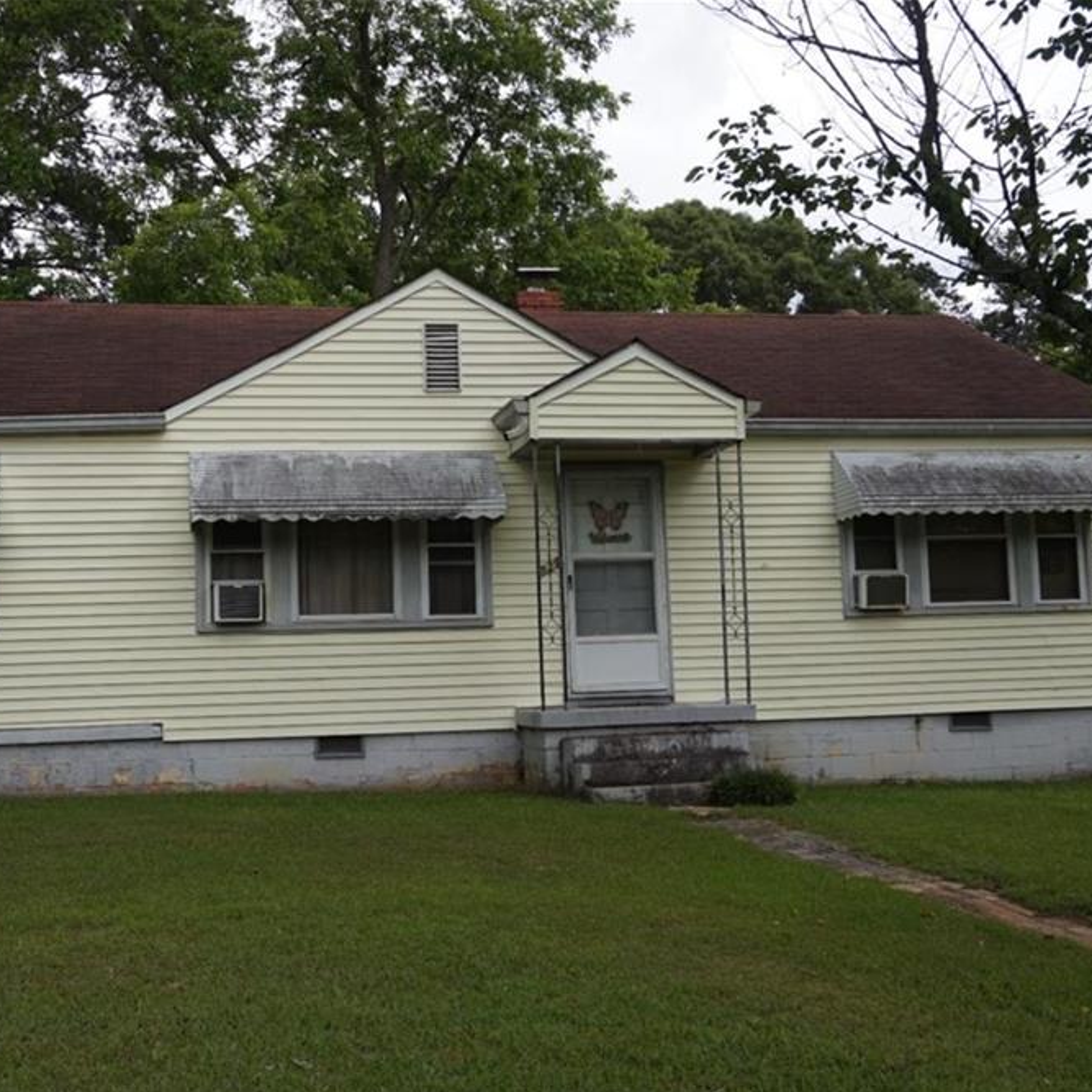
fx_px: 1535
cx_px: 501
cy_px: 556
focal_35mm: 43
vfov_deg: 39.2
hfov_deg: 39.1
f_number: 5.6
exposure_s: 1/200
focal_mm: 22
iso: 100
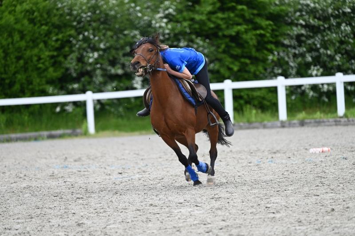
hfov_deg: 8.6
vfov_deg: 5.7
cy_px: 118
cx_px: 178
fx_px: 2365
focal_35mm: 240
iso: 500
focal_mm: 240
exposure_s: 1/1250
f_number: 5
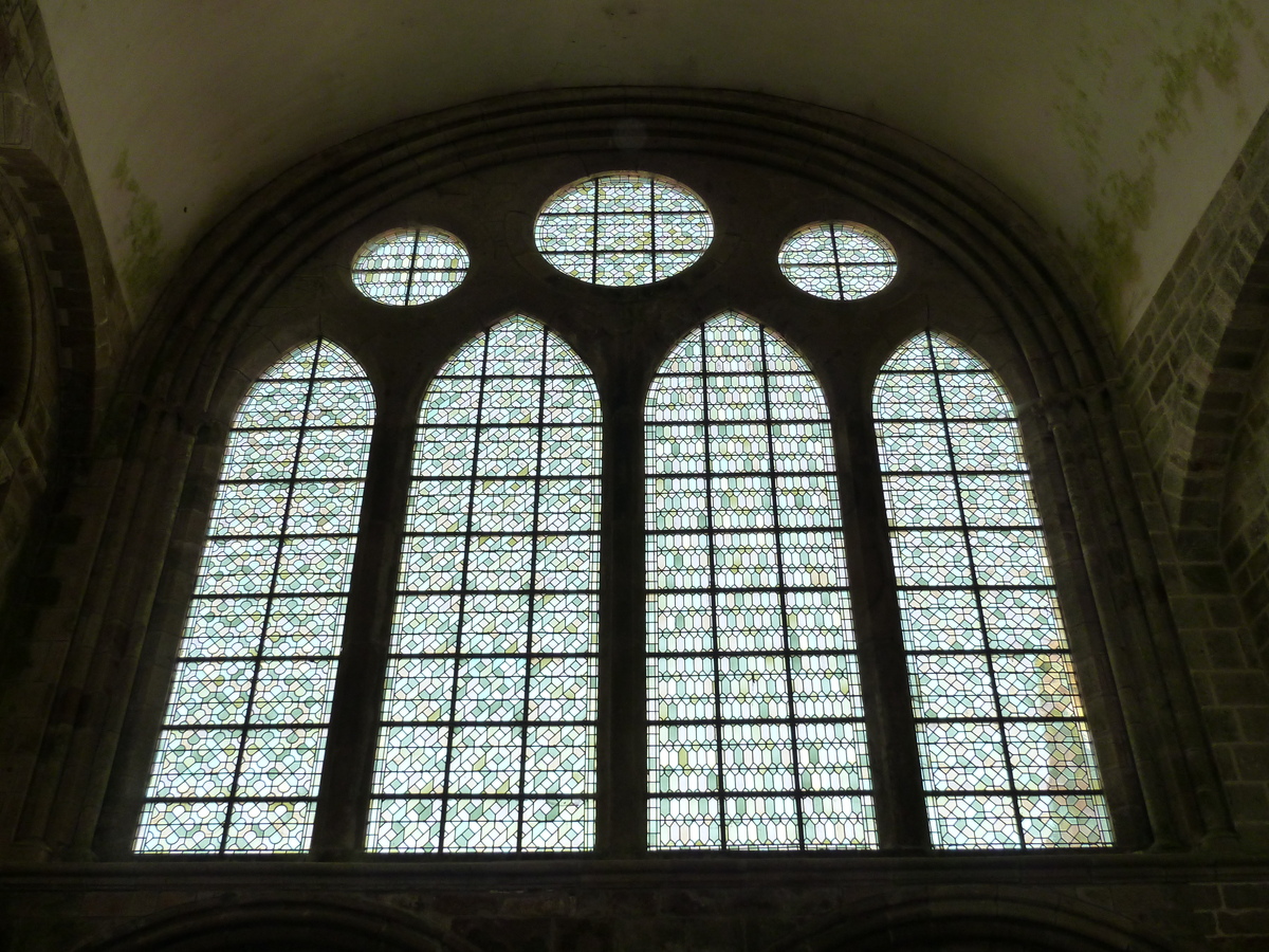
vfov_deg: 40.7
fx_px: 1283
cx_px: 634
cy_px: 476
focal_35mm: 35
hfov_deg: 52.6
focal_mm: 5.7
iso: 125
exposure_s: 1/100
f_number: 3.5
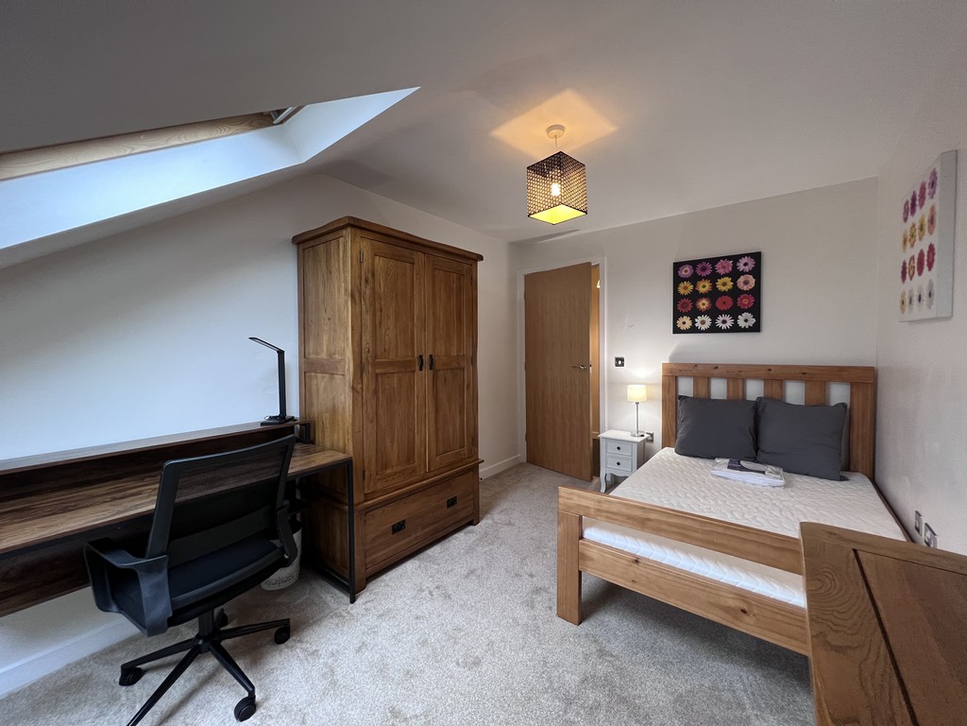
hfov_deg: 106.2
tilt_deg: -1.3
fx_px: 363
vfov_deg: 89.9
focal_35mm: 13
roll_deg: +0.8
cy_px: 363
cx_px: 484
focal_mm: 1.57
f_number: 1.8
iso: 250
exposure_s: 1/50
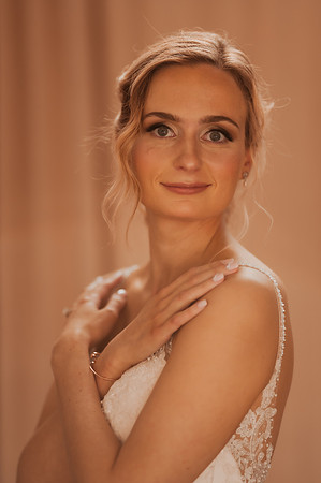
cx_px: 160
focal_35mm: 135
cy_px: 242
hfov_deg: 10.1
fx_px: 1810
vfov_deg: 15.2
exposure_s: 1/800
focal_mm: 135
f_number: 1.8
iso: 320
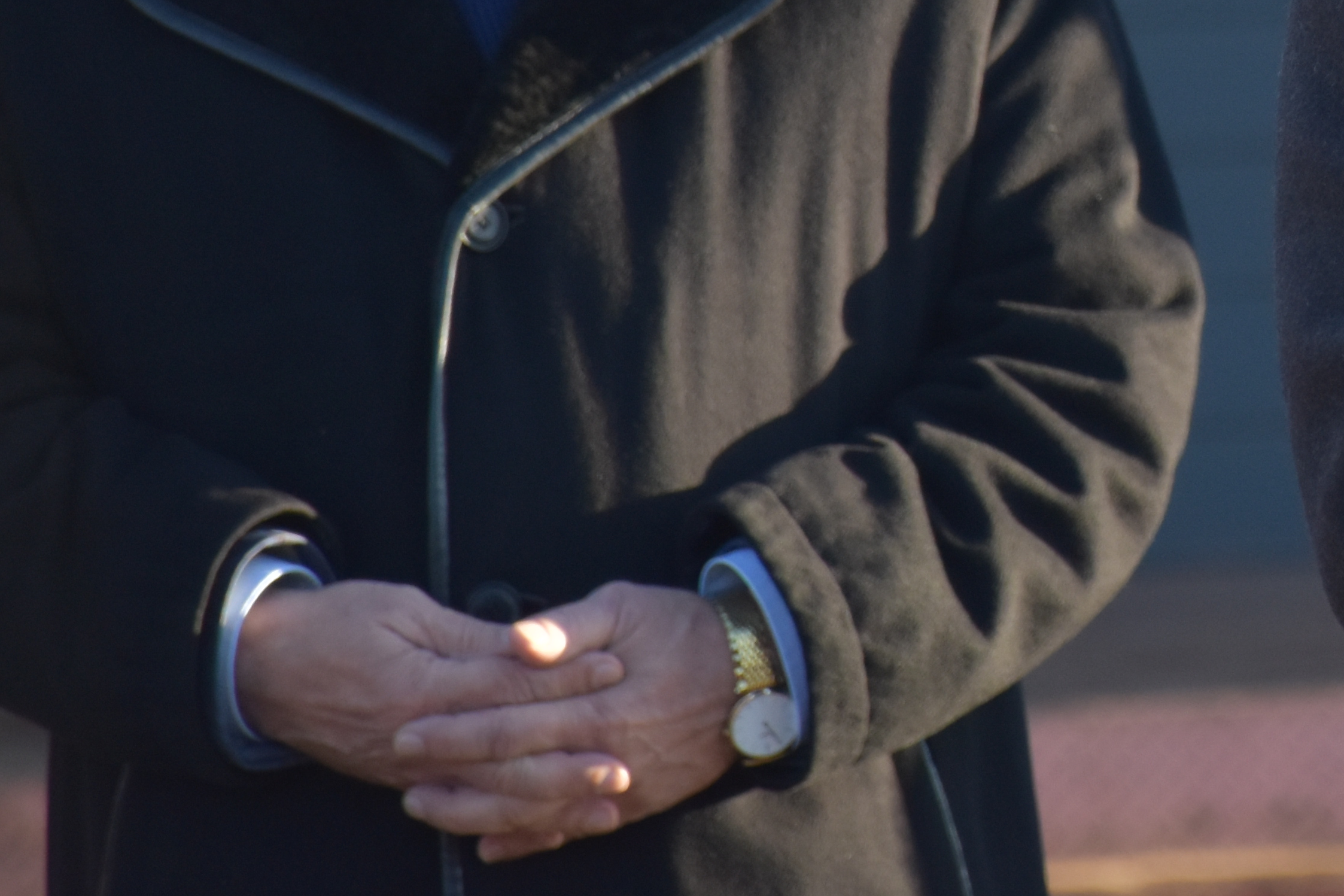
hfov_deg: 3.7
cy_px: -159
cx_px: 1495
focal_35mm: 561
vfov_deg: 2.4
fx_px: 20941
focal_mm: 140
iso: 560
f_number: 5.6
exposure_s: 1/500
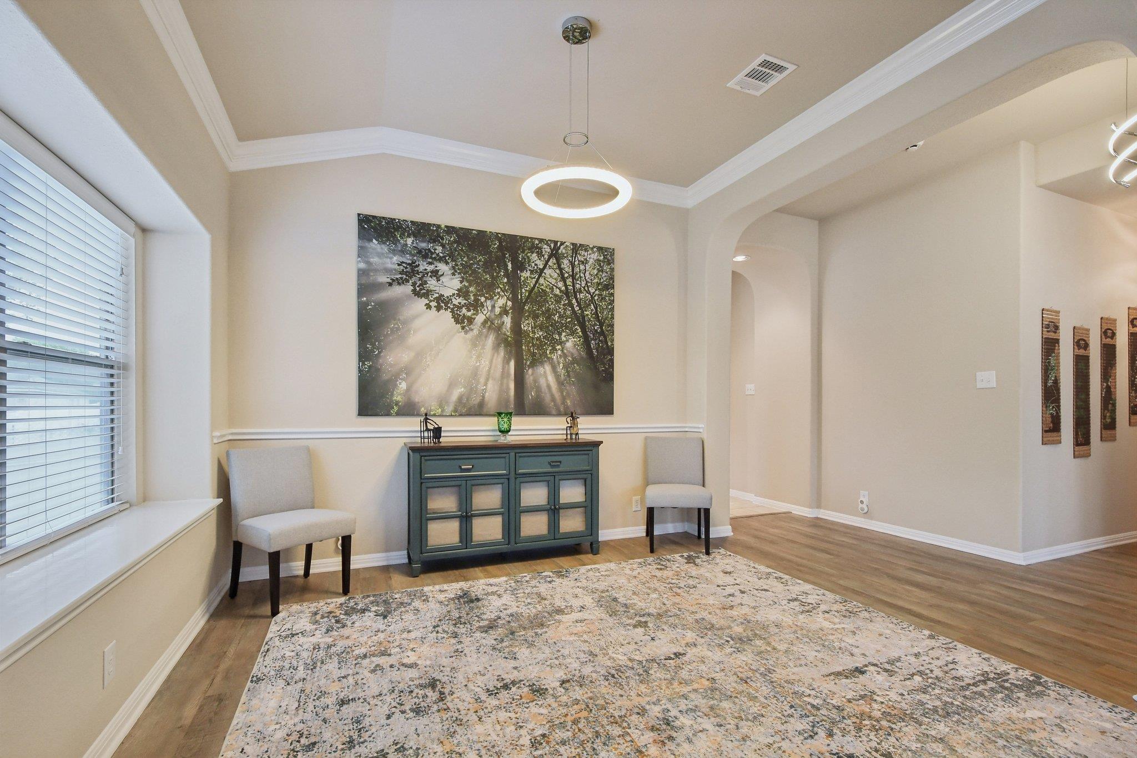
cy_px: 379
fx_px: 474
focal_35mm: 15
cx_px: 568
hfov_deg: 100.4
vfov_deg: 77.3
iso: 400
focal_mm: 10
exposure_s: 1/10
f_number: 8
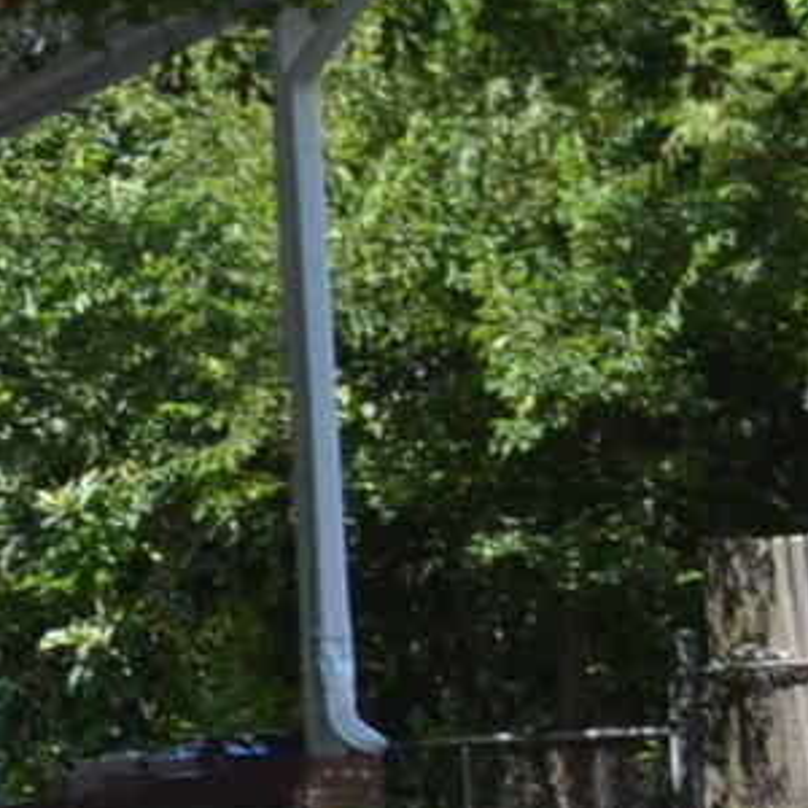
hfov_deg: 5.6
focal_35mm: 272
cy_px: 611
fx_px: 7183
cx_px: -2459
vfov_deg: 6.4
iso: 200
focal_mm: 26
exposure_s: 1/200
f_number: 7.1
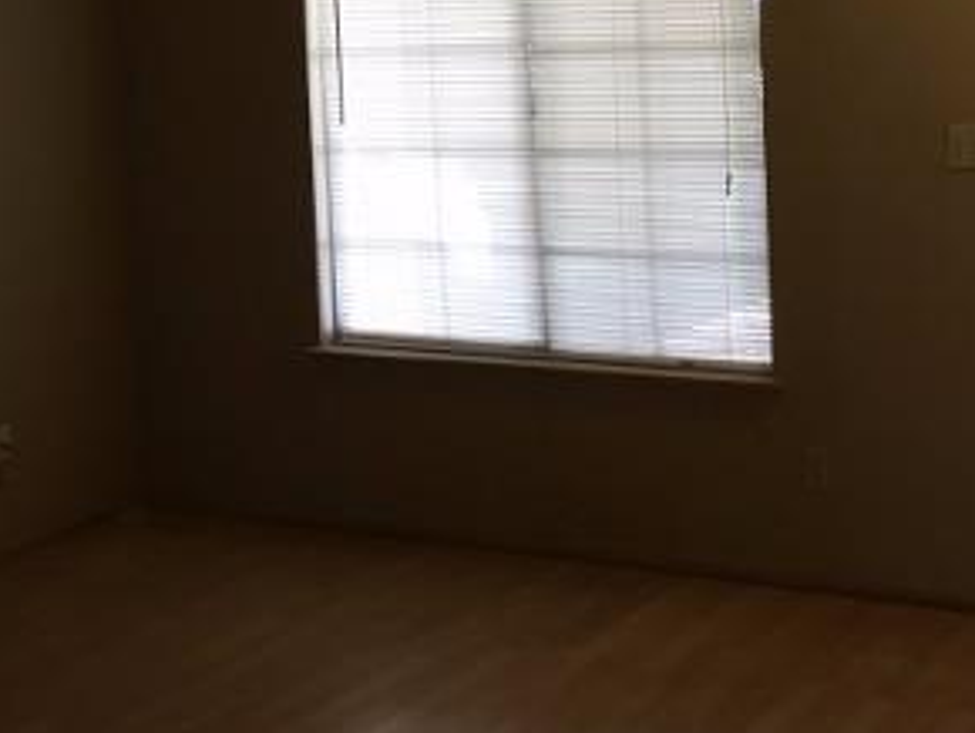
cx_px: 666
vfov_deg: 22.4
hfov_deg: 30.0
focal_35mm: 64
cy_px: 71
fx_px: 1804
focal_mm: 4.15
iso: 40
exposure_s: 1/30
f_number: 2.2
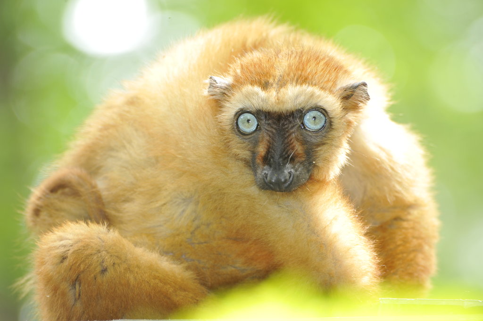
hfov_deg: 6.9
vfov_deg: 4.6
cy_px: 160
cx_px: 242
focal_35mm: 300
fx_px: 4022
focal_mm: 300
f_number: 7.1
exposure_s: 1/60
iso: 640
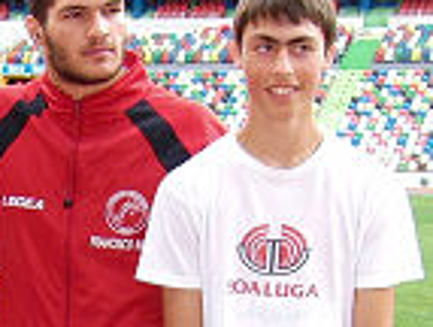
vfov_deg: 10.2
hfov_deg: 13.5
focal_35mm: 143
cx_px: -55
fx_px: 1793
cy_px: 444
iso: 100
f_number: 3.1
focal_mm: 7.2
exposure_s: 1/160
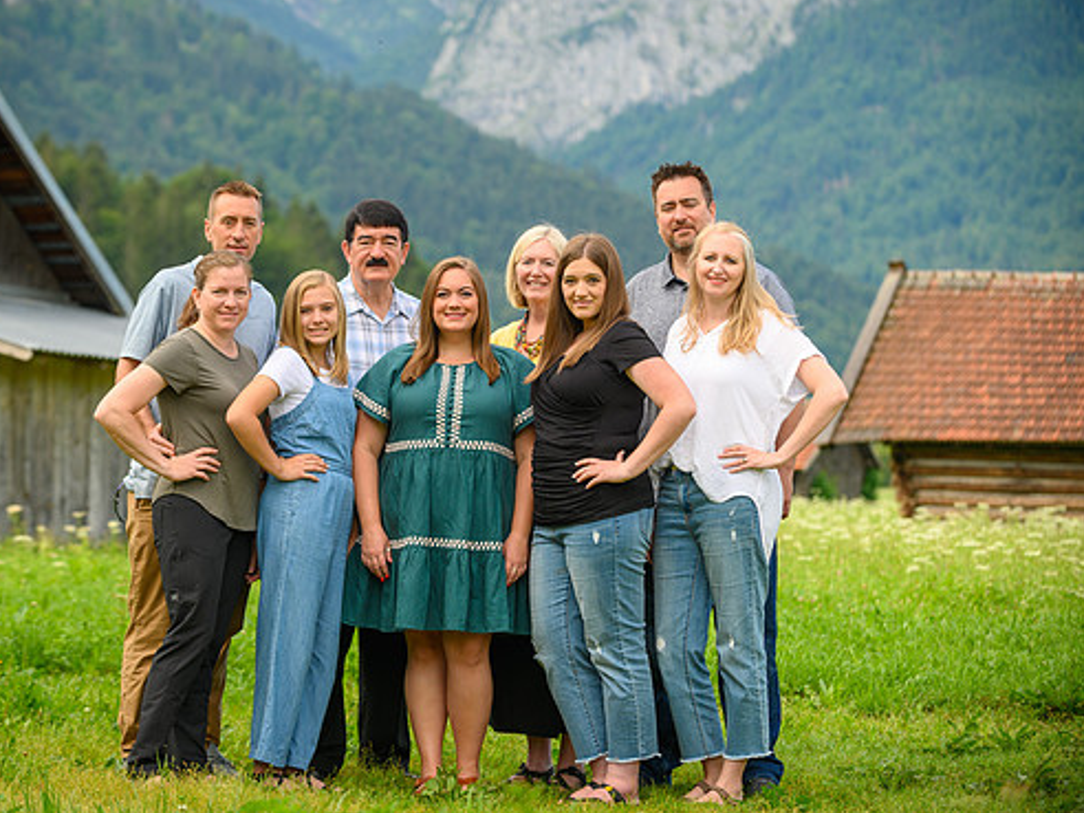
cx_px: 447
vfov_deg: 13.3
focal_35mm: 111
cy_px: 390
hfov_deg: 17.7
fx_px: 3476
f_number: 4
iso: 125
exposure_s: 1/500
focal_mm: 98
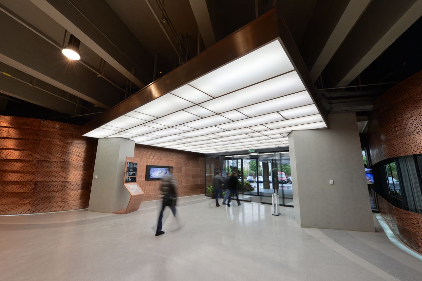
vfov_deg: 81.1
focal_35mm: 14
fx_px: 164
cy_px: 140
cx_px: 211
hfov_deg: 104.3
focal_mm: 14
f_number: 16
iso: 1600
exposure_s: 1/25
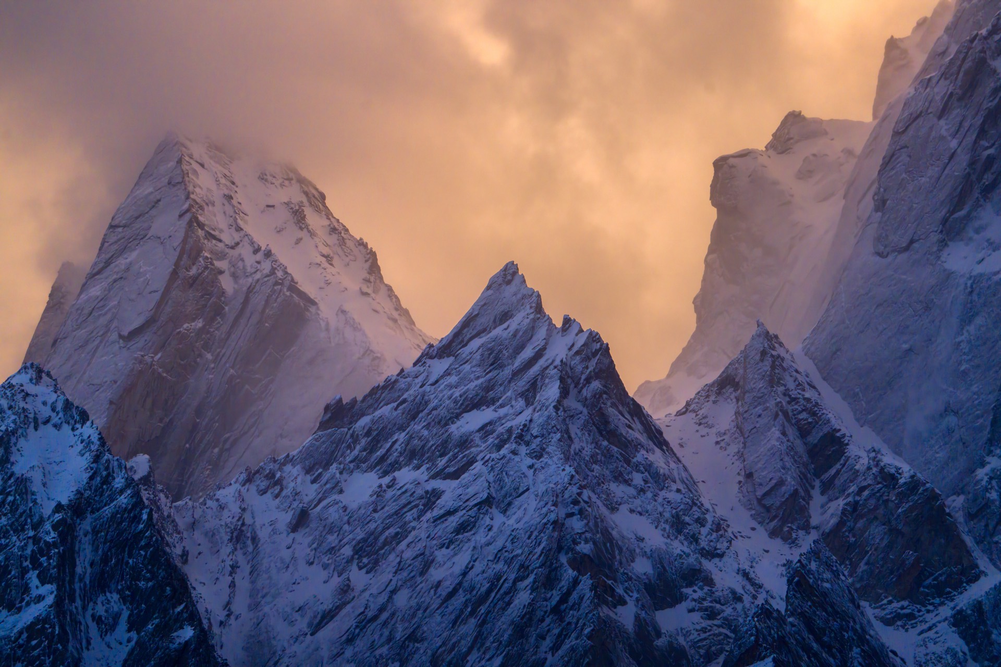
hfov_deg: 5.2
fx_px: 11121
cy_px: 334
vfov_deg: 3.4
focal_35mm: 400
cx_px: 500
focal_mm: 400
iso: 2000
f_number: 6.3
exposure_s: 1/2500
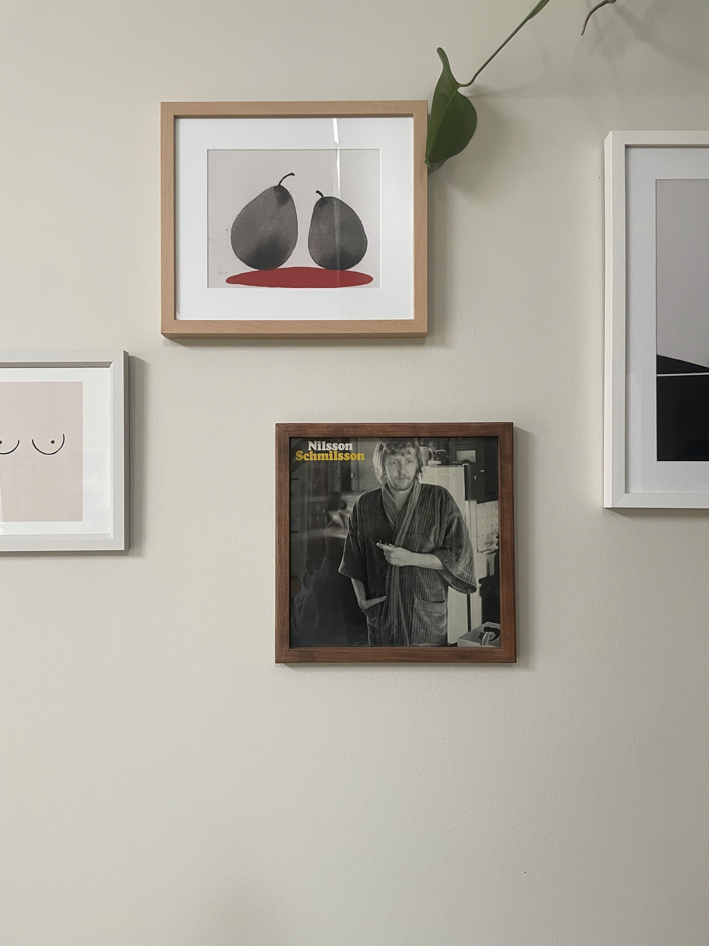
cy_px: 473
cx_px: 354
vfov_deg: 67.3
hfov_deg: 53.1
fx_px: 710
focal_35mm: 26
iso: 320
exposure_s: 1/60
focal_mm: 4.2
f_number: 1.6
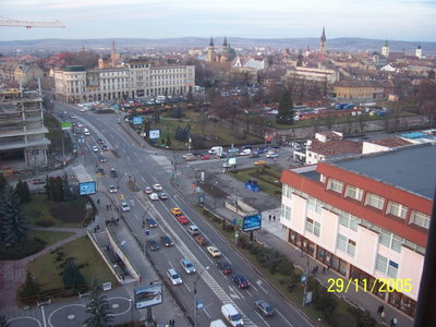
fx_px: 428
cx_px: 218
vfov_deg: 41.8
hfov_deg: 54.0
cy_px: 164
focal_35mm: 34
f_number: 2.7
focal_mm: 5.6
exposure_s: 1/30
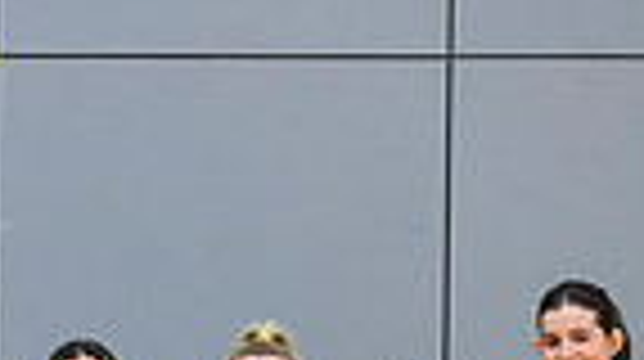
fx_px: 4690
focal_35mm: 275
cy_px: 650
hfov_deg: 7.7
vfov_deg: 4.4
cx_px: -432
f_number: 4.5
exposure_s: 1/500
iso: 4000
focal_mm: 59
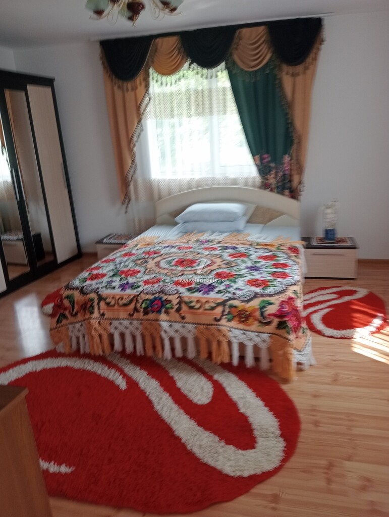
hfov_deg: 49.9
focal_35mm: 28
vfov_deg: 63.4
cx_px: 194
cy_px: 258
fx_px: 418
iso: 165
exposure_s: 1/50
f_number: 1.8
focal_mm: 4.04
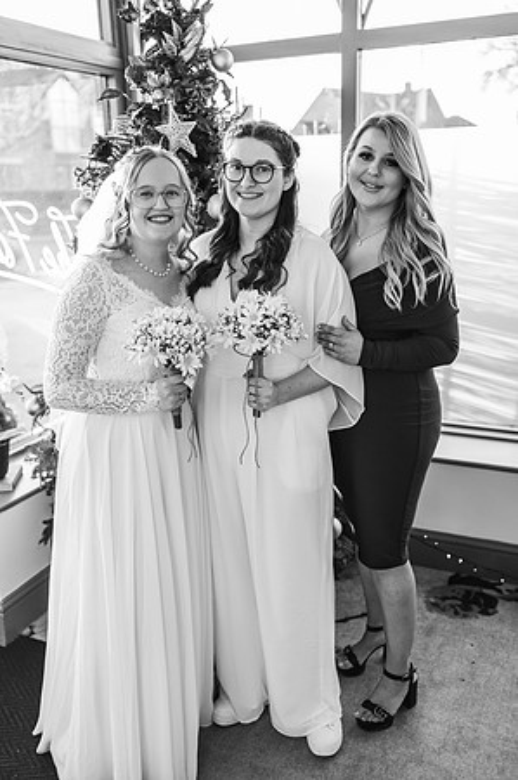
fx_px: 757
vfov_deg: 54.5
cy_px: 390
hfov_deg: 37.8
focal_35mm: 35
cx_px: 259
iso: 320
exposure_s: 1/200
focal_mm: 35
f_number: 2.2
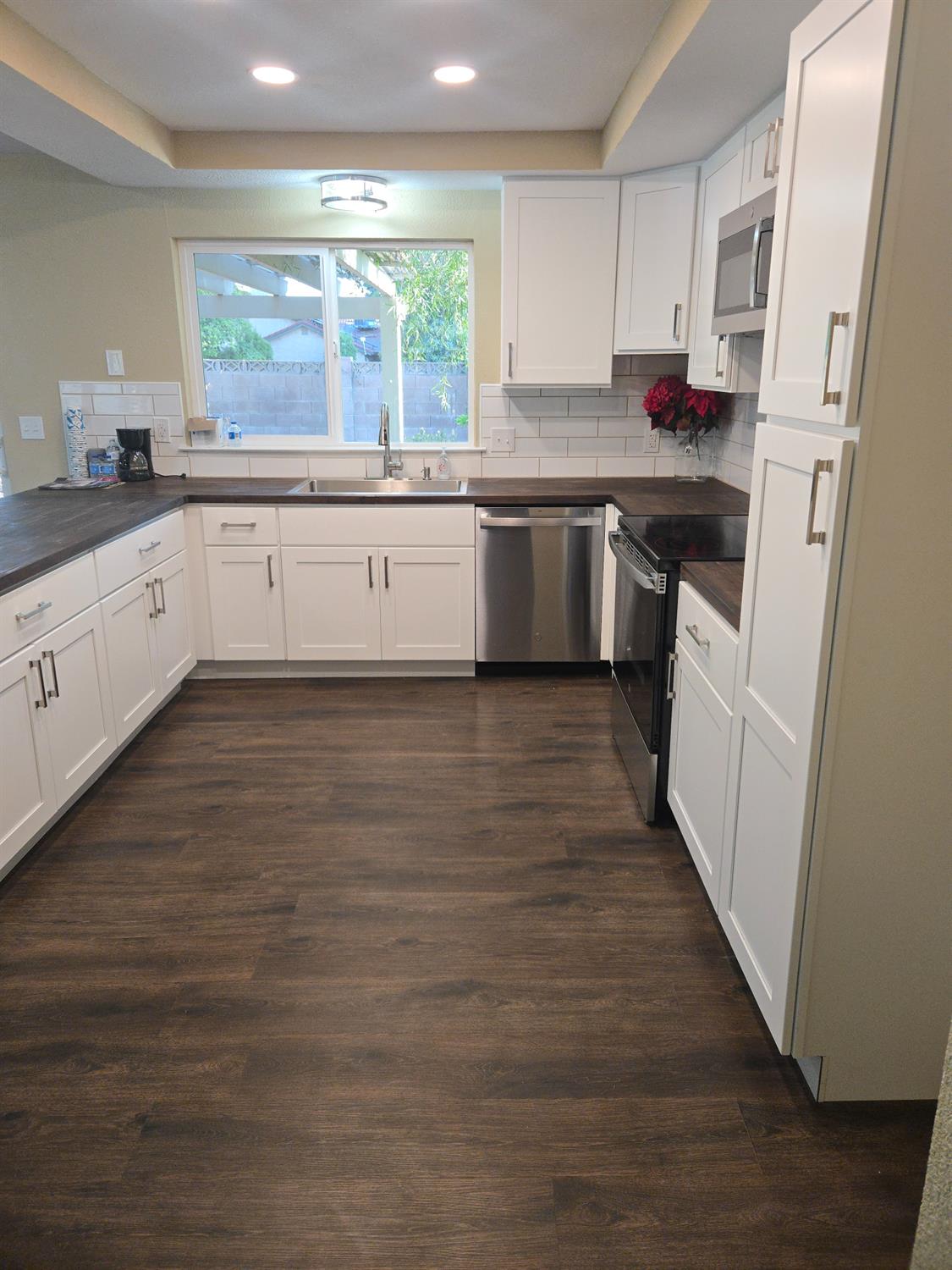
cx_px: 476
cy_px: 635
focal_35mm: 23
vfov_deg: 73.9
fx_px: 843
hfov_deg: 58.9
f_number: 1.8
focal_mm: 5.4
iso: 125
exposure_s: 1/120
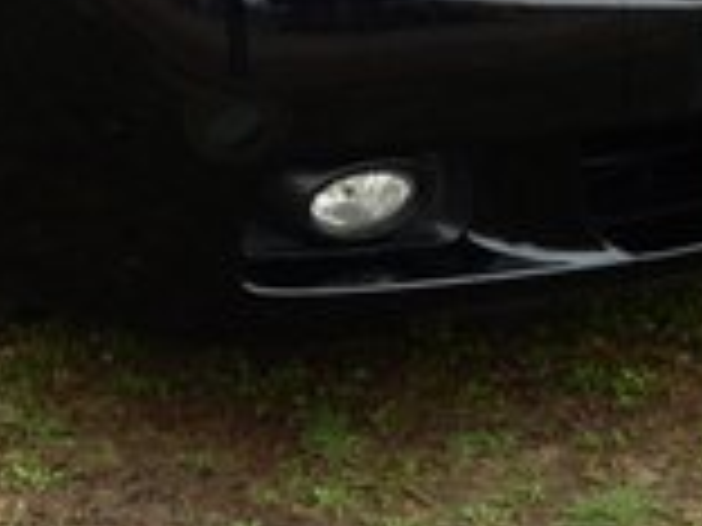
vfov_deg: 9.8
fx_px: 3001
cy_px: -216
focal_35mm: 148
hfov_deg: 13.0
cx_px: -104
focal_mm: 6.4
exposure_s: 1/80
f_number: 4
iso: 125
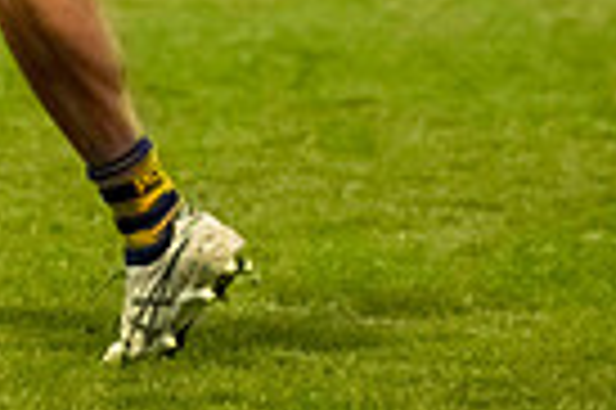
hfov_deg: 3.2
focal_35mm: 641
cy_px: -204
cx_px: -105
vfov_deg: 2.1
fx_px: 10955
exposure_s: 1/1600
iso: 10000
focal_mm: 120
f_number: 2.8
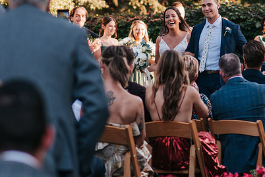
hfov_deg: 9.4
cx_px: 204
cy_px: 74
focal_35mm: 218
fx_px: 1605
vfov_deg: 6.3
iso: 200
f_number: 2.8
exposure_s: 1/320
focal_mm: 85
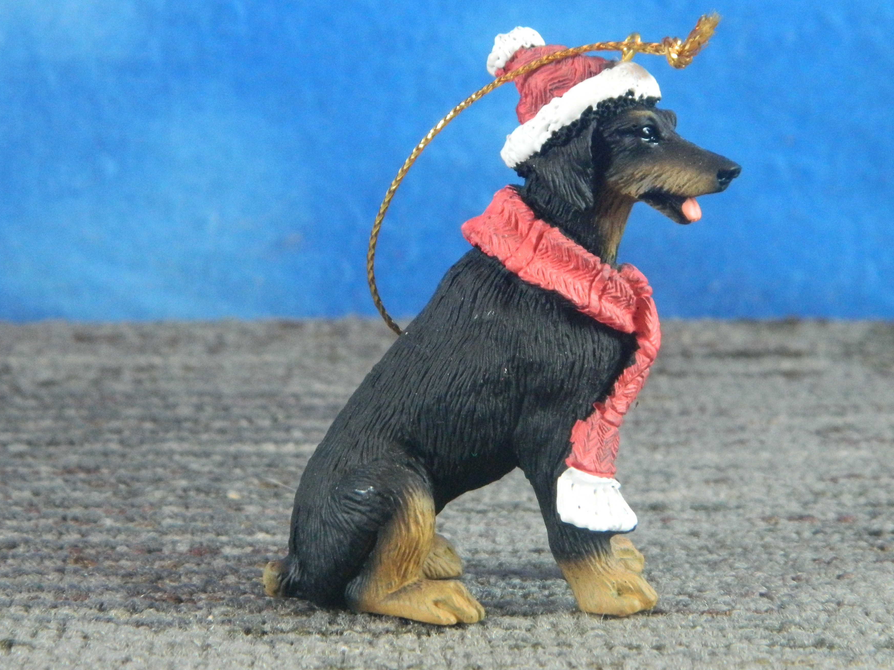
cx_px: 487
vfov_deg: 11.7
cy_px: 305
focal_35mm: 127
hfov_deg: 15.5
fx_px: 3280
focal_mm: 18.6
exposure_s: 1/15
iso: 400
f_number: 4.5
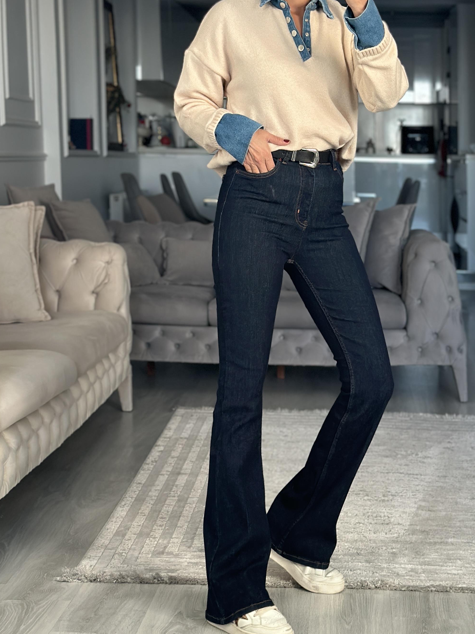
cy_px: 210
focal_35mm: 73
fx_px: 1336
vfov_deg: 26.5
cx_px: 267
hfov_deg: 20.2
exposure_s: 1/73
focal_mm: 6.86
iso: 125
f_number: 1.78
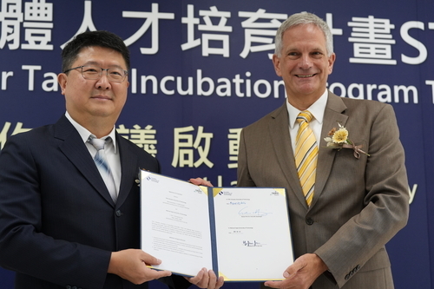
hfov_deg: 28.9
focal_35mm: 70
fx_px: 844
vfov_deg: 19.4
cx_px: 217
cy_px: 144
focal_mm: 70
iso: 1600
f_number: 3.5
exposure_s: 1/250
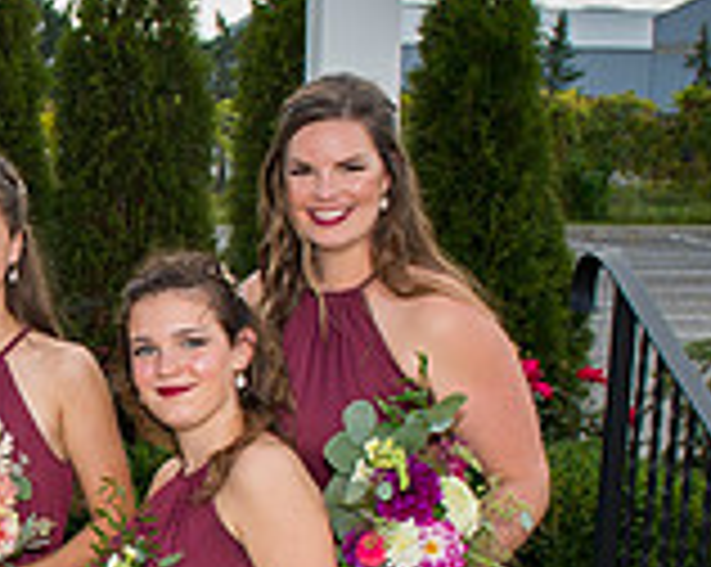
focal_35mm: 105
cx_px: -222
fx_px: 2207
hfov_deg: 17.2
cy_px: 519
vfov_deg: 14.5
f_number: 4.8
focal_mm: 24
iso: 100
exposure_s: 1/250
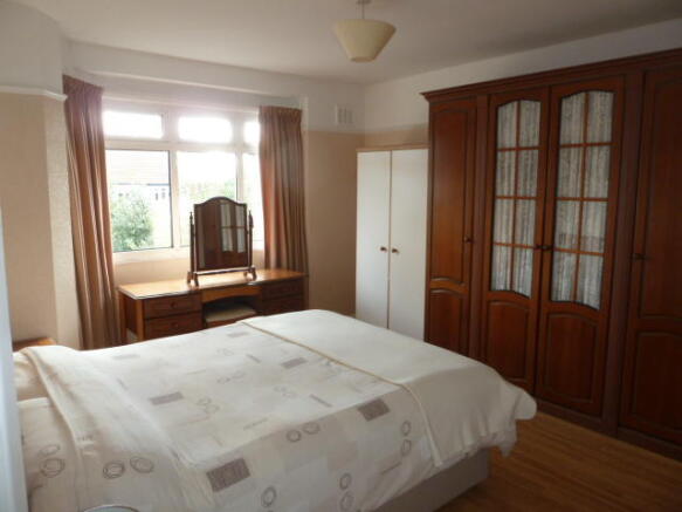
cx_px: 341
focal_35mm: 25
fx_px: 492
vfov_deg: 54.9
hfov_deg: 69.4
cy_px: 256
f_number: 3.3
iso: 160
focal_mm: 4.1
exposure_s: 1/30
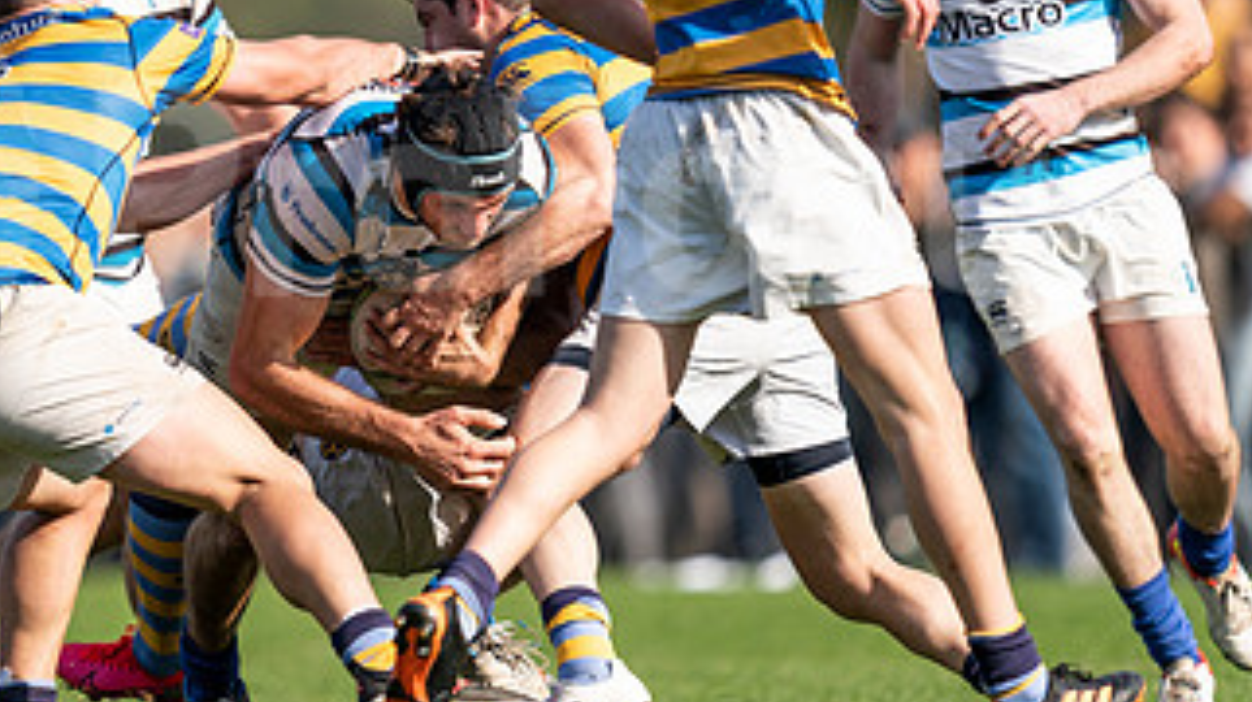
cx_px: 262
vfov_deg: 1.5
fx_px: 27633
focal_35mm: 833
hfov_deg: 2.6
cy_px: 195
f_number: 2.8
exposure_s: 1/1250
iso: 100
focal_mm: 400
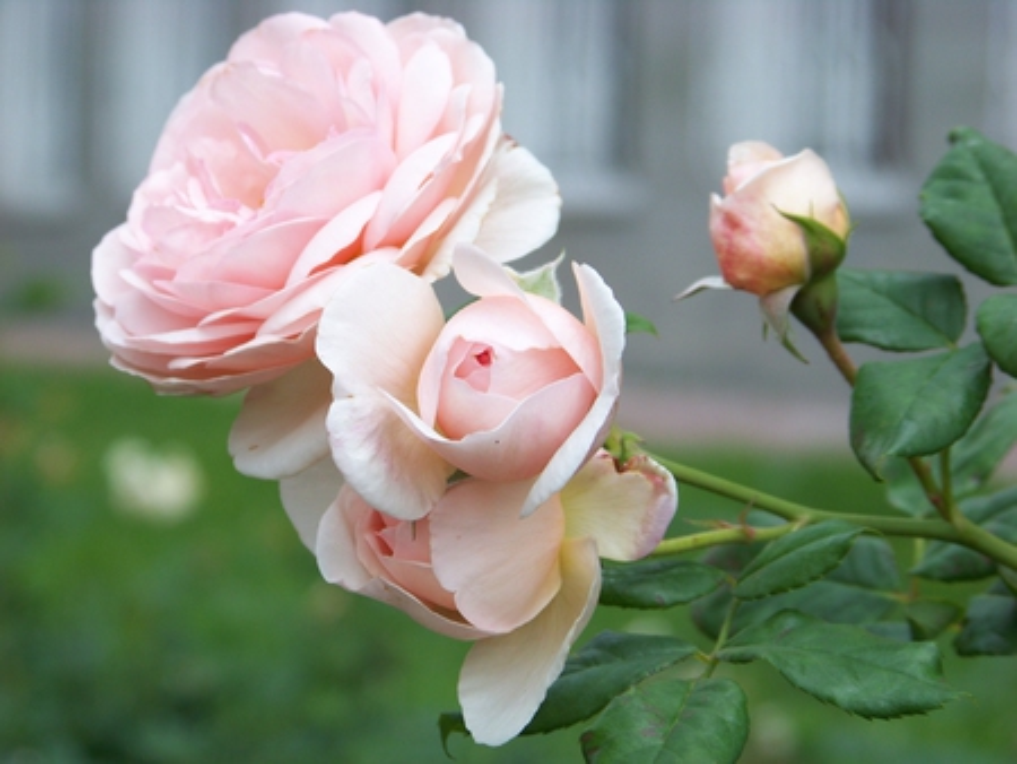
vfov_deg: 9.3
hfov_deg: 12.3
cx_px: 508
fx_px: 4703
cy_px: 382
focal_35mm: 160
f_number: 3.6
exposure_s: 1/400
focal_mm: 25.7
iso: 67
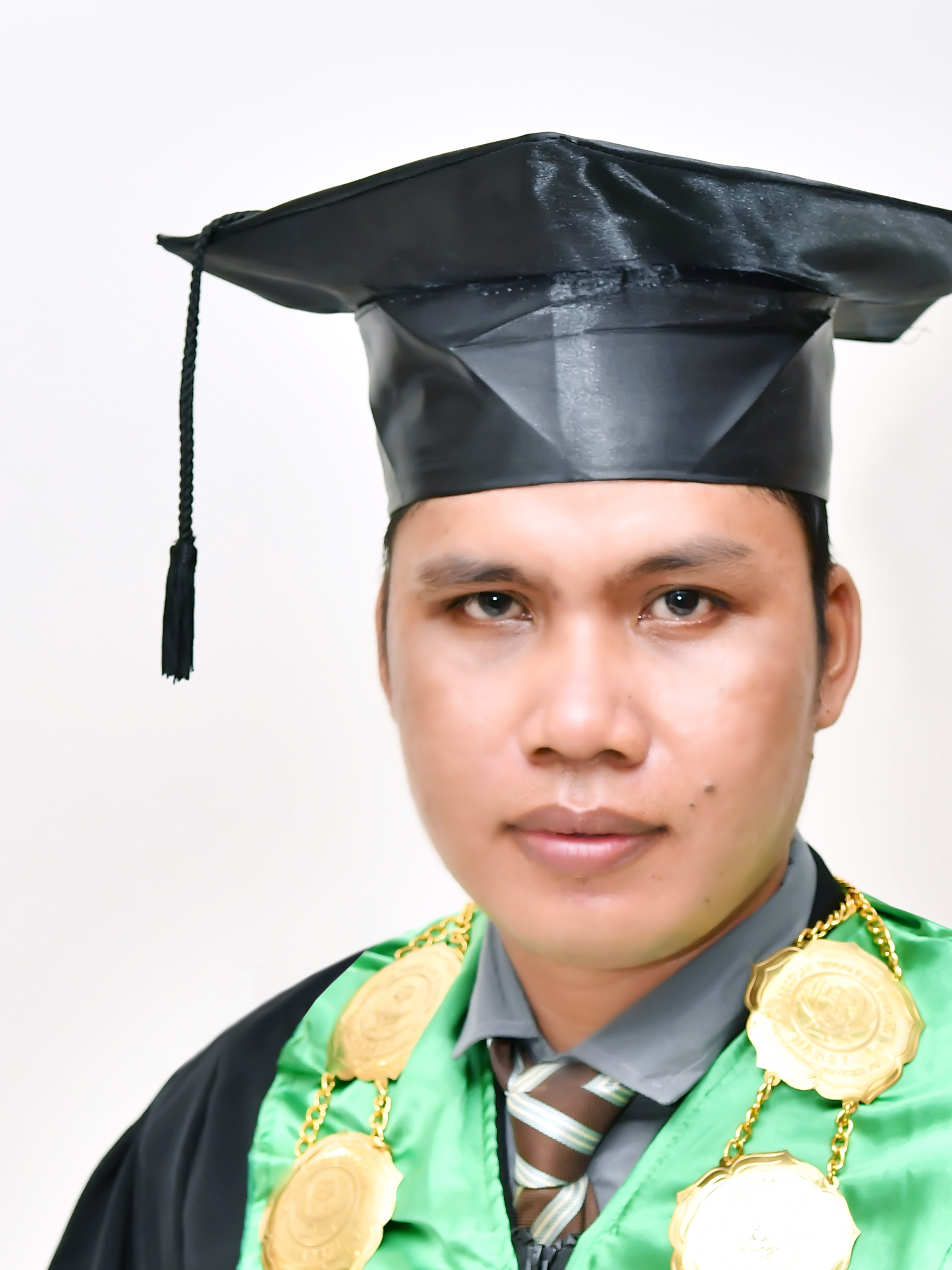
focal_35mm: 85
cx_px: 624
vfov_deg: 22.8
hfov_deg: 17.3
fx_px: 3116
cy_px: 968
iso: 800
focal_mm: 38
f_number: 4.5
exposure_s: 1/80
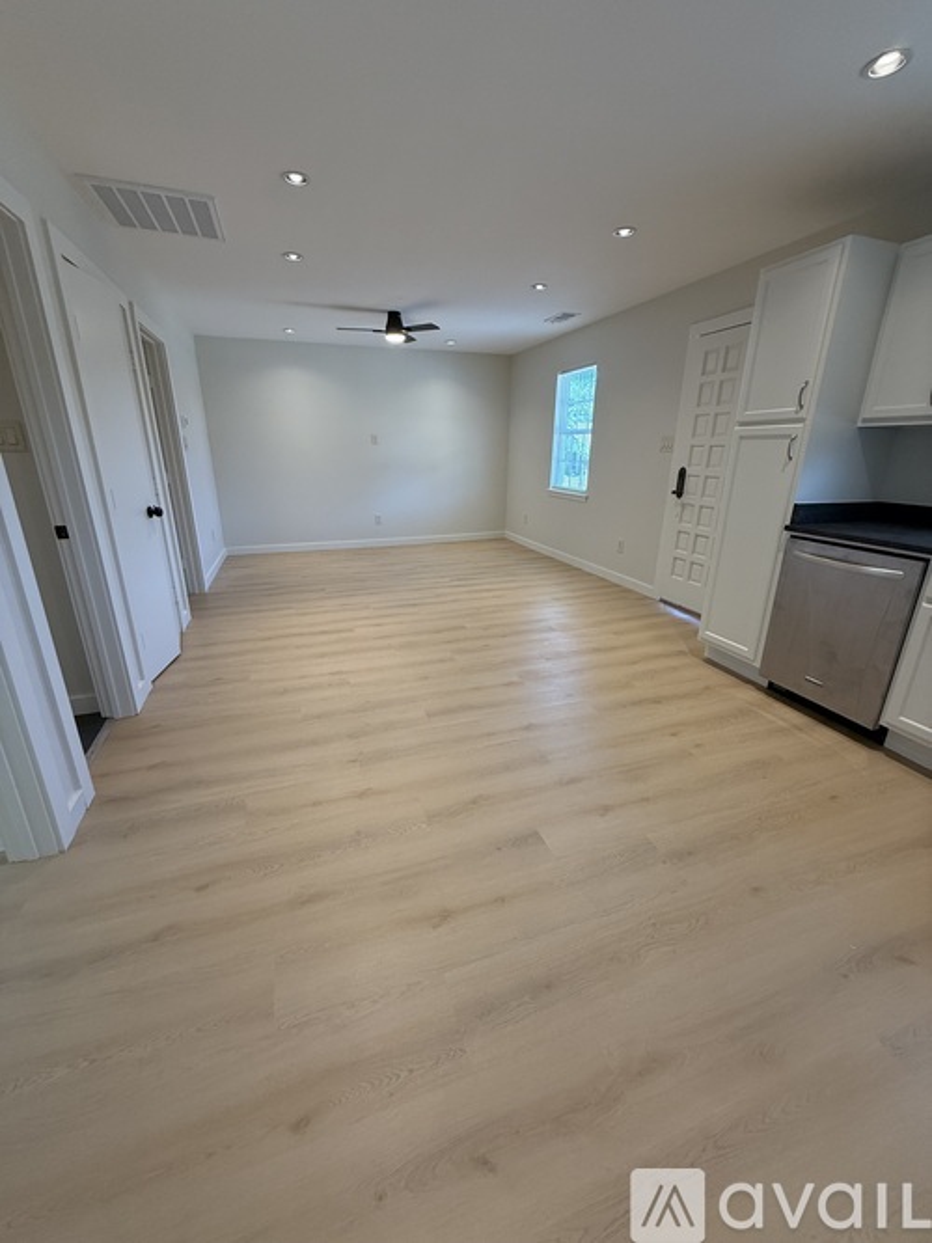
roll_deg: -0.8
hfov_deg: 85.7
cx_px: 466
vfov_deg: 102.1
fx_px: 503
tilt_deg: -17.9
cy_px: 622
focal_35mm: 14
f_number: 2.2
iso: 160
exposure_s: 1/120
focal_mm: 2.22
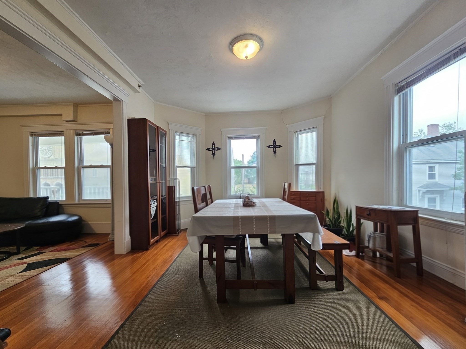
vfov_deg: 89.9
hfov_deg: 106.2
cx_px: 233
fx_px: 175
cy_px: 174
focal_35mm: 13
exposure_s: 1/60.2
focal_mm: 2.2
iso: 160
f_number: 2.2
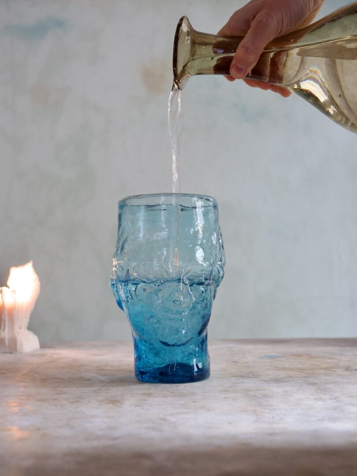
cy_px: 238
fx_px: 880
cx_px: 178
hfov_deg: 22.9
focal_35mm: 64
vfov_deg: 30.3
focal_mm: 32
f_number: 3.8
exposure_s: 1/80
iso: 1250
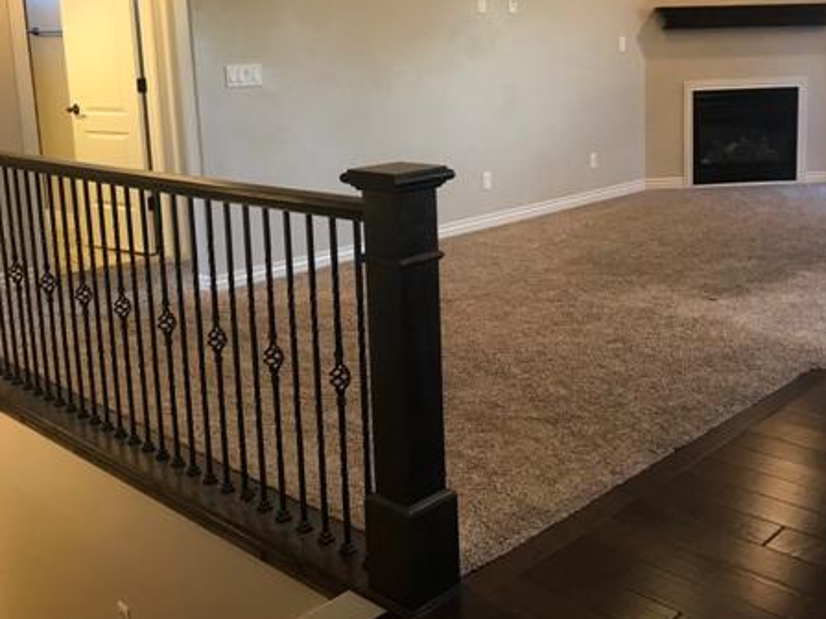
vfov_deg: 35.6
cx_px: 542
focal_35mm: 40
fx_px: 954
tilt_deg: -10.8
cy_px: 199
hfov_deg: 46.2
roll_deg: +0.7
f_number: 1.8
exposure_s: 1/17
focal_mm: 3.99
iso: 40
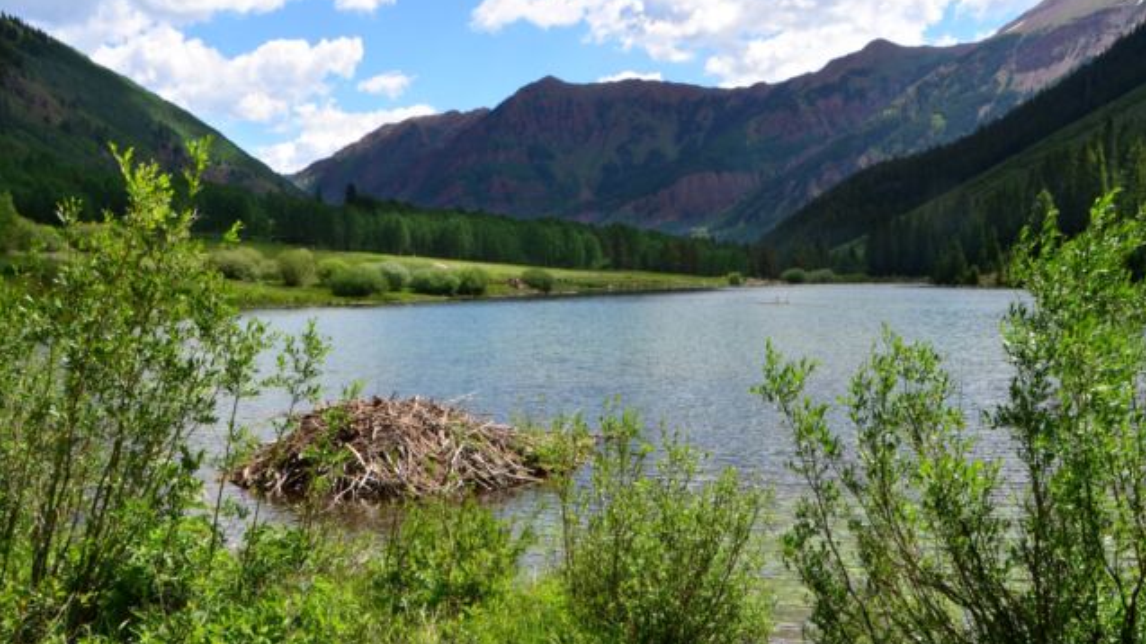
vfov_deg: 28.0
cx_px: 574
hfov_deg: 47.8
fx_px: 1292
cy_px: 371
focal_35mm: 43
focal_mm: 27
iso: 200
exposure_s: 1/125
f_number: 16
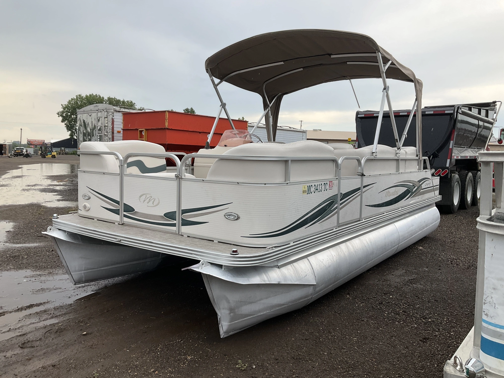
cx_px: 252
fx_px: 422
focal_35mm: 29
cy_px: 189
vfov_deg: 48.2
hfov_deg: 61.7
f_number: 1.8
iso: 25
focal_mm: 3
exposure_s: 1/944
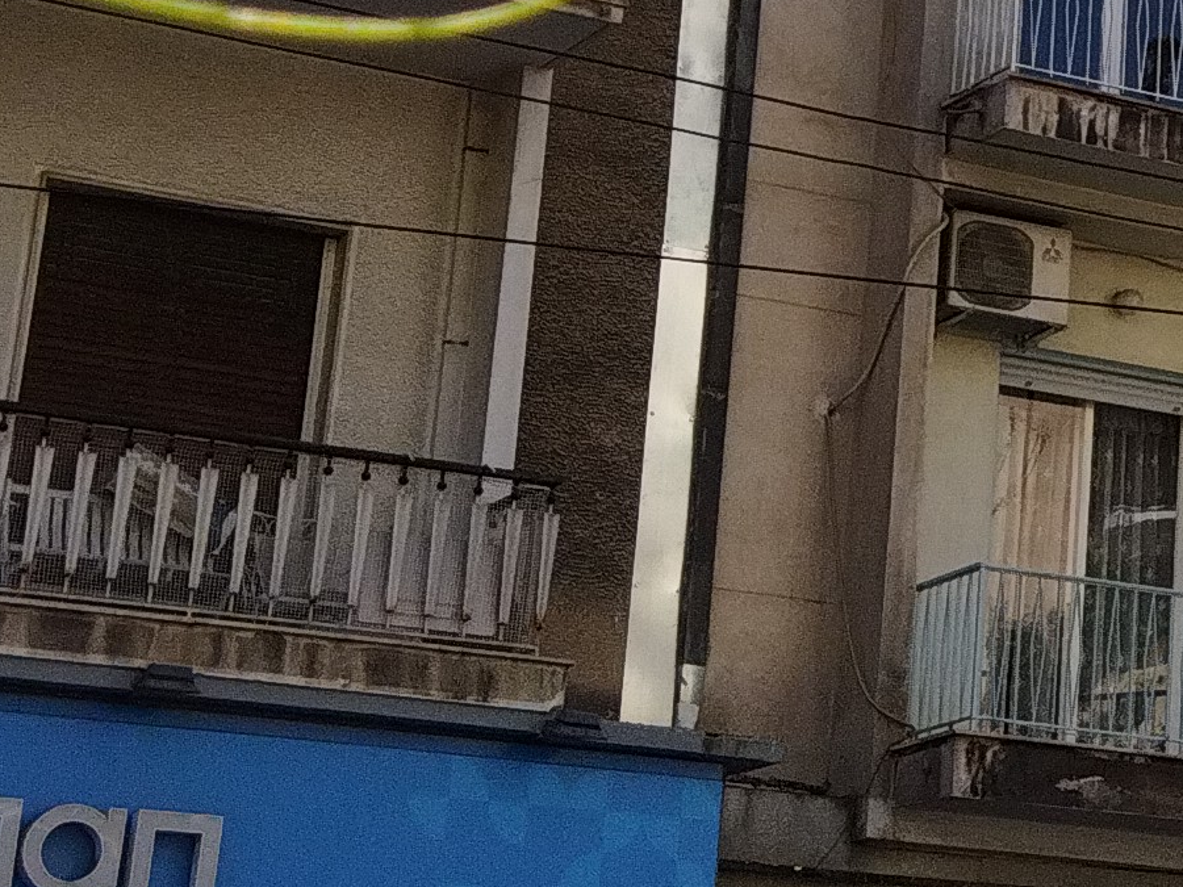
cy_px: -75
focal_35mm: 120
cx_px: 1526
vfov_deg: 12.2
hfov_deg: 15.6
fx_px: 4101
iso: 101
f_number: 1.79
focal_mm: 4.71
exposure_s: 1/2980
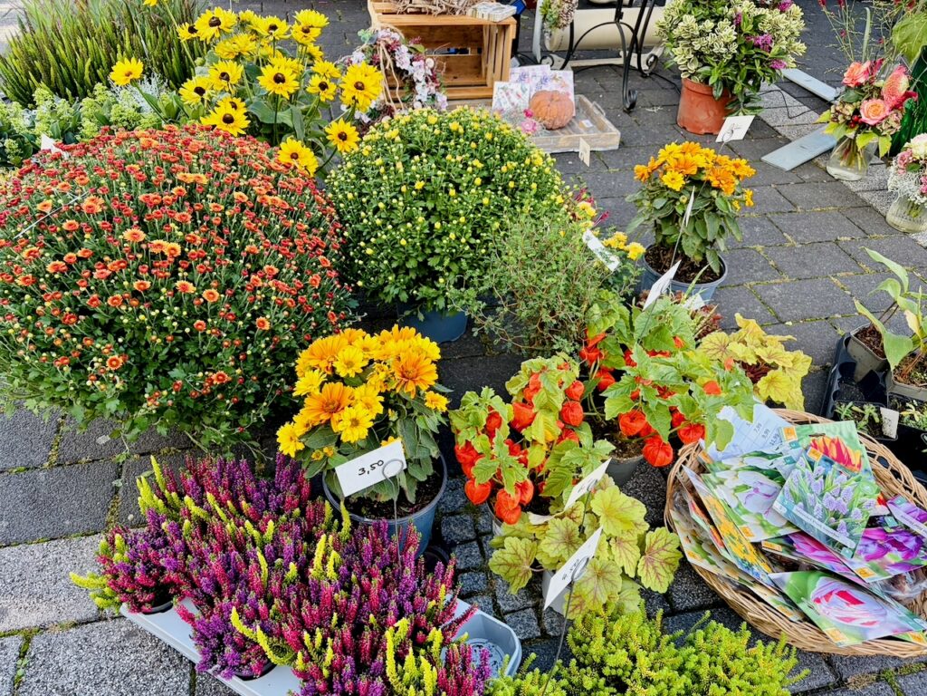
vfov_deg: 53.1
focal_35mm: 26
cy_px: 348
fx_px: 696
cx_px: 464
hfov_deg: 67.3
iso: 50
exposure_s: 1/271
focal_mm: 5.96
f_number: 1.6
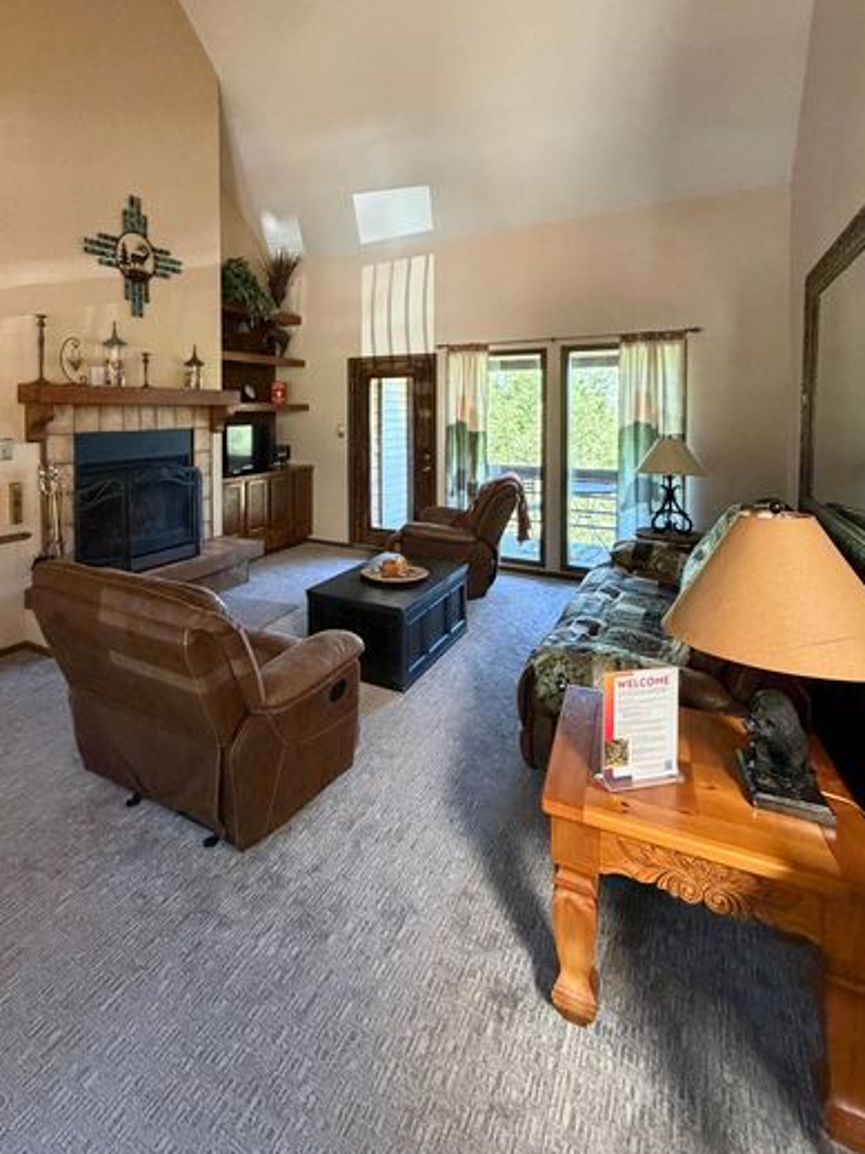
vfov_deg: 85.9
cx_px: 325
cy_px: 426
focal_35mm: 18
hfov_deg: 70.4
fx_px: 600
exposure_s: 1/60
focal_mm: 2.22
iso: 500
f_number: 2.2
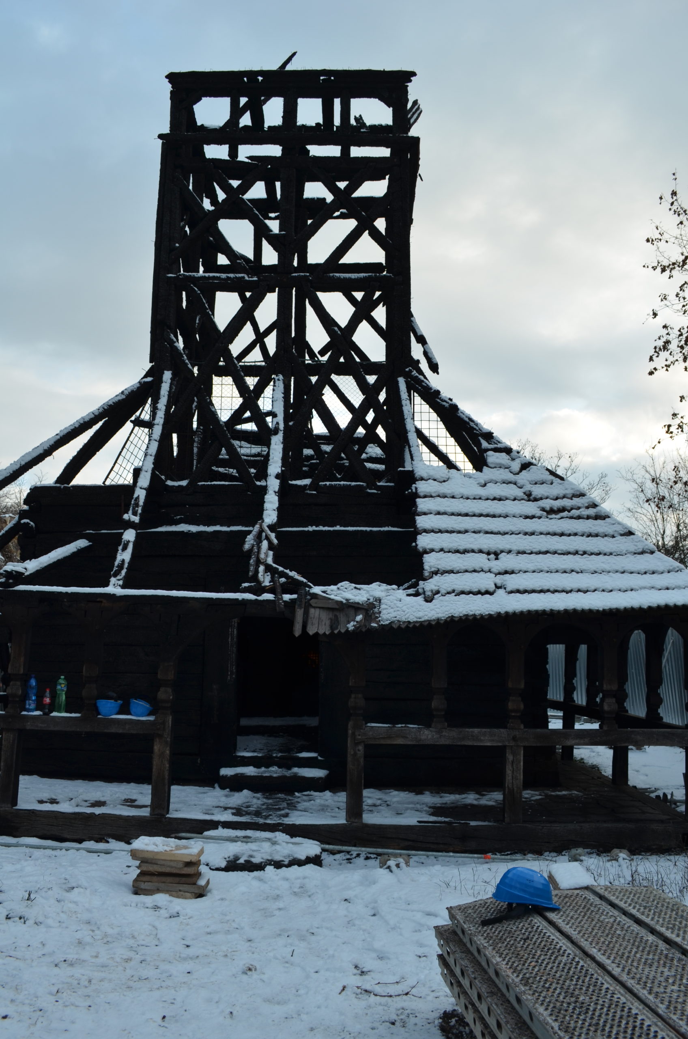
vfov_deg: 67.5
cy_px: 520
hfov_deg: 47.7
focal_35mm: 27
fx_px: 777
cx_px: 344
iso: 200
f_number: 5.6
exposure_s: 1/125
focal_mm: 18
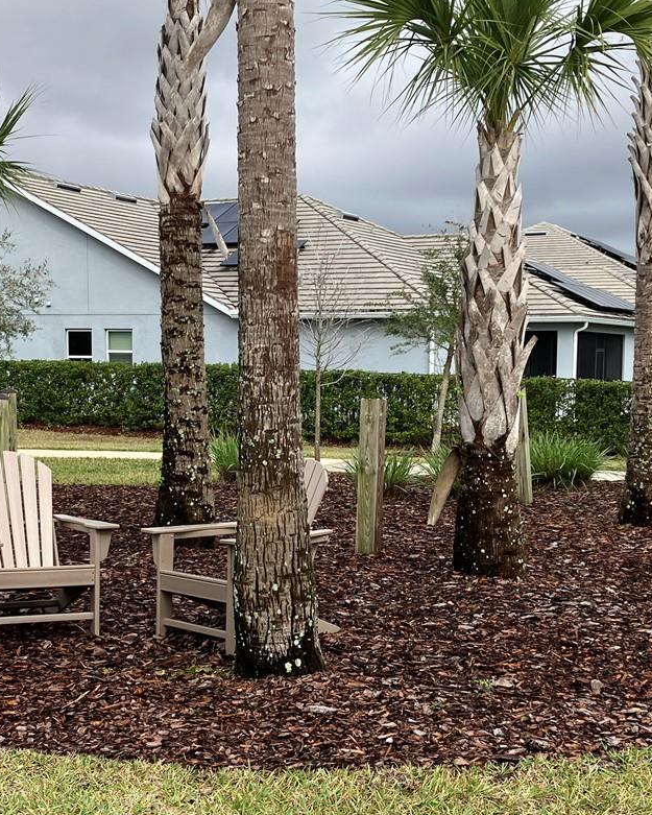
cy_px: 490
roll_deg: -0.2
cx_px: 320
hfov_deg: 27.1
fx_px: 1351
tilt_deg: -5.4
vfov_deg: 33.5
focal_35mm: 56
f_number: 1.8
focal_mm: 3.99
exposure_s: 1/1080
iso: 32
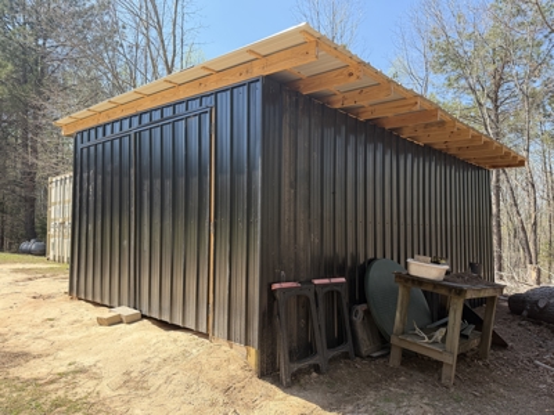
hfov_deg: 71.6
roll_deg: +2.3
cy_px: 208
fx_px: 384
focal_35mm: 24
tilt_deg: +4.9
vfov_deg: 56.8
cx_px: 277
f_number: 1.78
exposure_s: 1/1689
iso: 100
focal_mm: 6.76
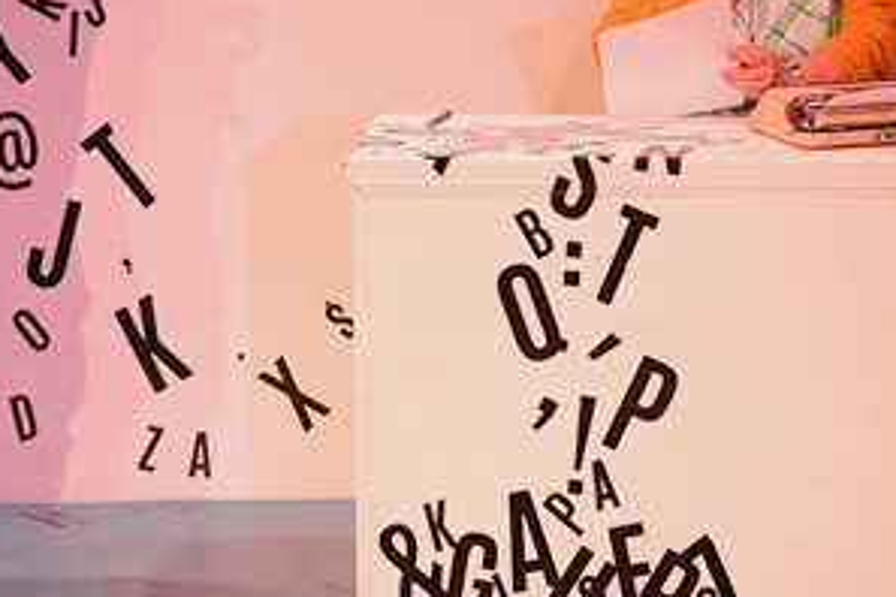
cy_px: 90
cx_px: 145
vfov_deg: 3.9
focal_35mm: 350
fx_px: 8710
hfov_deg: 5.9
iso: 1600
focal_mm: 115
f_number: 2.8
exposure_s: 1/125
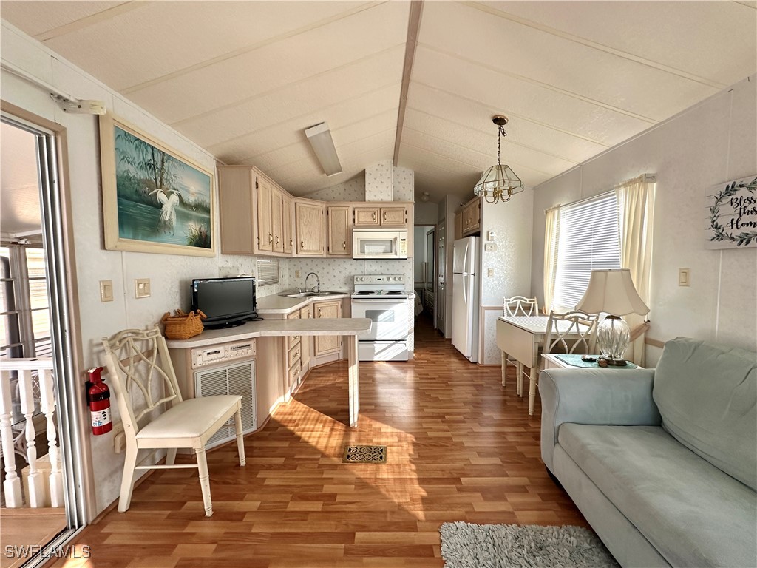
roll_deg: +0.9
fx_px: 306
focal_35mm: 14
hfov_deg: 102.1
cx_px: 378
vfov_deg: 85.7
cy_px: 284
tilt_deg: -2.7
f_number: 2.2
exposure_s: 1/99
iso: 125
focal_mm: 2.22
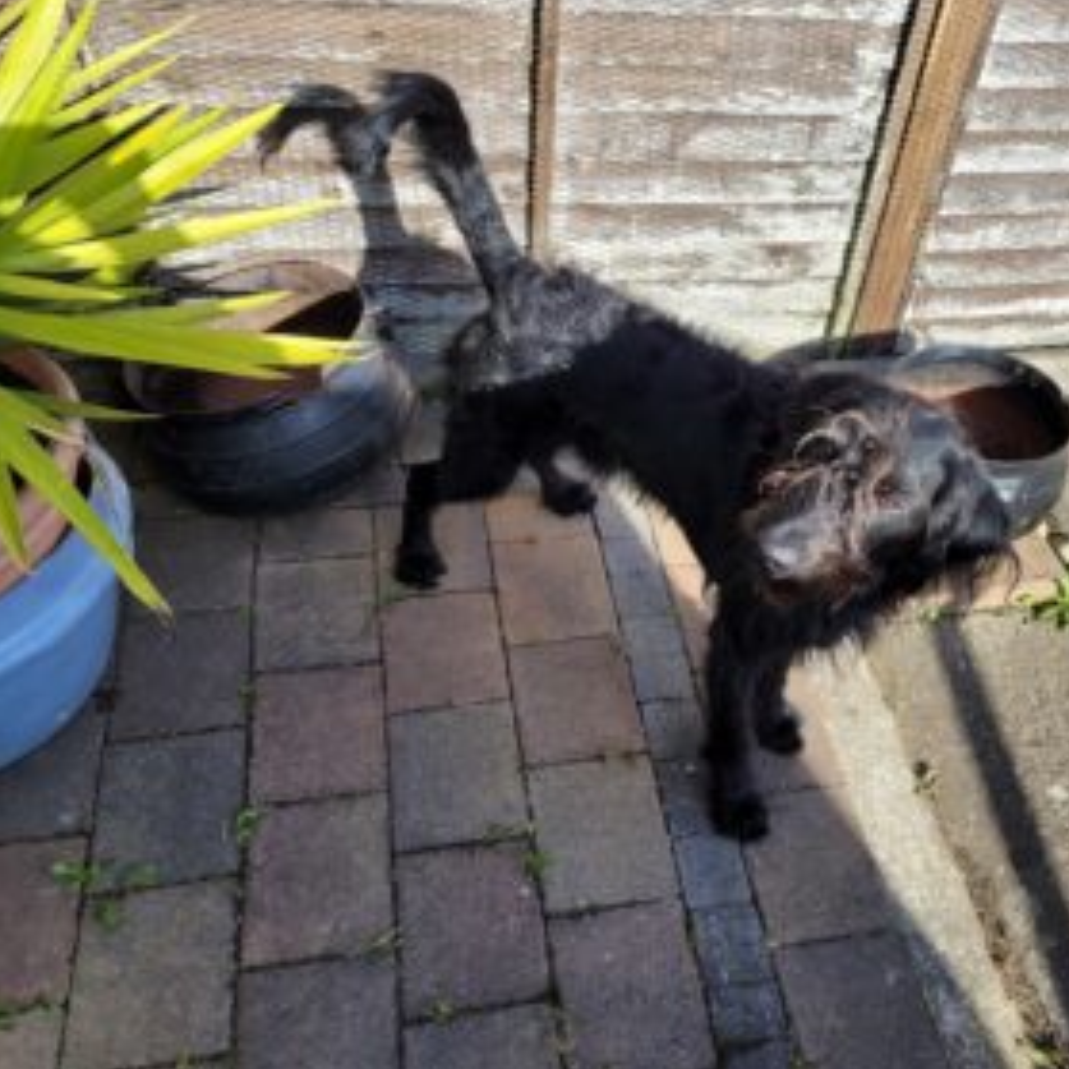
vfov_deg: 49.7
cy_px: 506
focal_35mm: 33
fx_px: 1153
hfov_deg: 49.0
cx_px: 697
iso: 40
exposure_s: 1/937
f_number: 1.8
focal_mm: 5.4
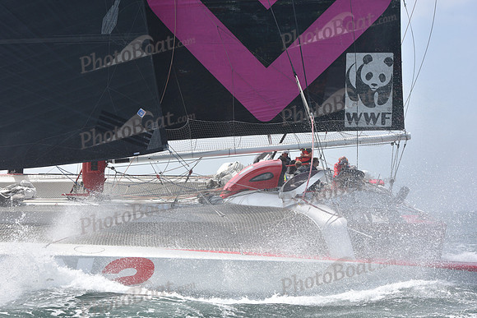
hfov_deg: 23.9
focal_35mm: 85
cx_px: 238
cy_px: 159
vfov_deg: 16.1
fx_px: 1126
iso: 320
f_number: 9
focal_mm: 85
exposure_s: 1/1000
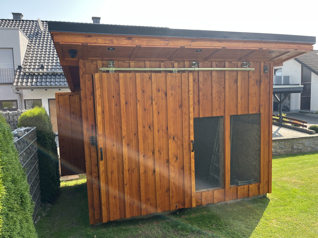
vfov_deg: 53.1
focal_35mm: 26
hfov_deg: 67.3
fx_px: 239
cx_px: 159
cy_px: 119
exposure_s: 1/639
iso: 50
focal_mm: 5.1
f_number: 1.6
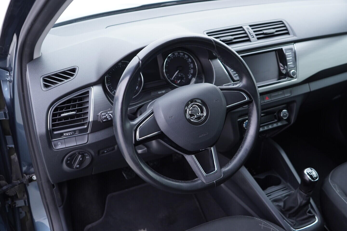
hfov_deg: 53.1
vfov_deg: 36.9
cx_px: 174
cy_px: 116
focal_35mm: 36
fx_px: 347
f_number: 2.8
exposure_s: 1/40
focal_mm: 24
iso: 250
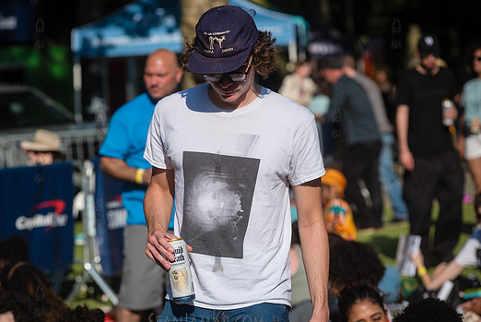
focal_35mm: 161
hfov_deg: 12.7
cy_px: 167
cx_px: 217
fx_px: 2153
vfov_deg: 8.5
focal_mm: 145
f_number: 4.5
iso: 200
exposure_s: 1/2500
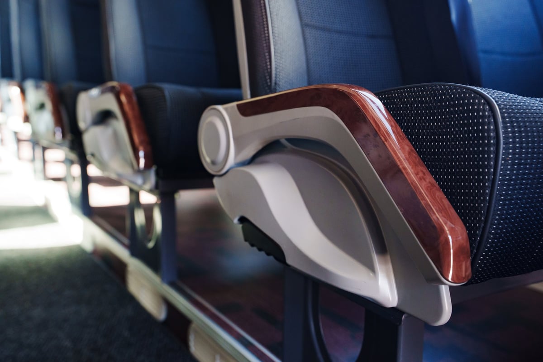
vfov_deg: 37.8
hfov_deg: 54.5
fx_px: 528
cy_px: 181
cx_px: 272
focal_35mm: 35
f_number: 4
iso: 2000
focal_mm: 35
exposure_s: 1/40
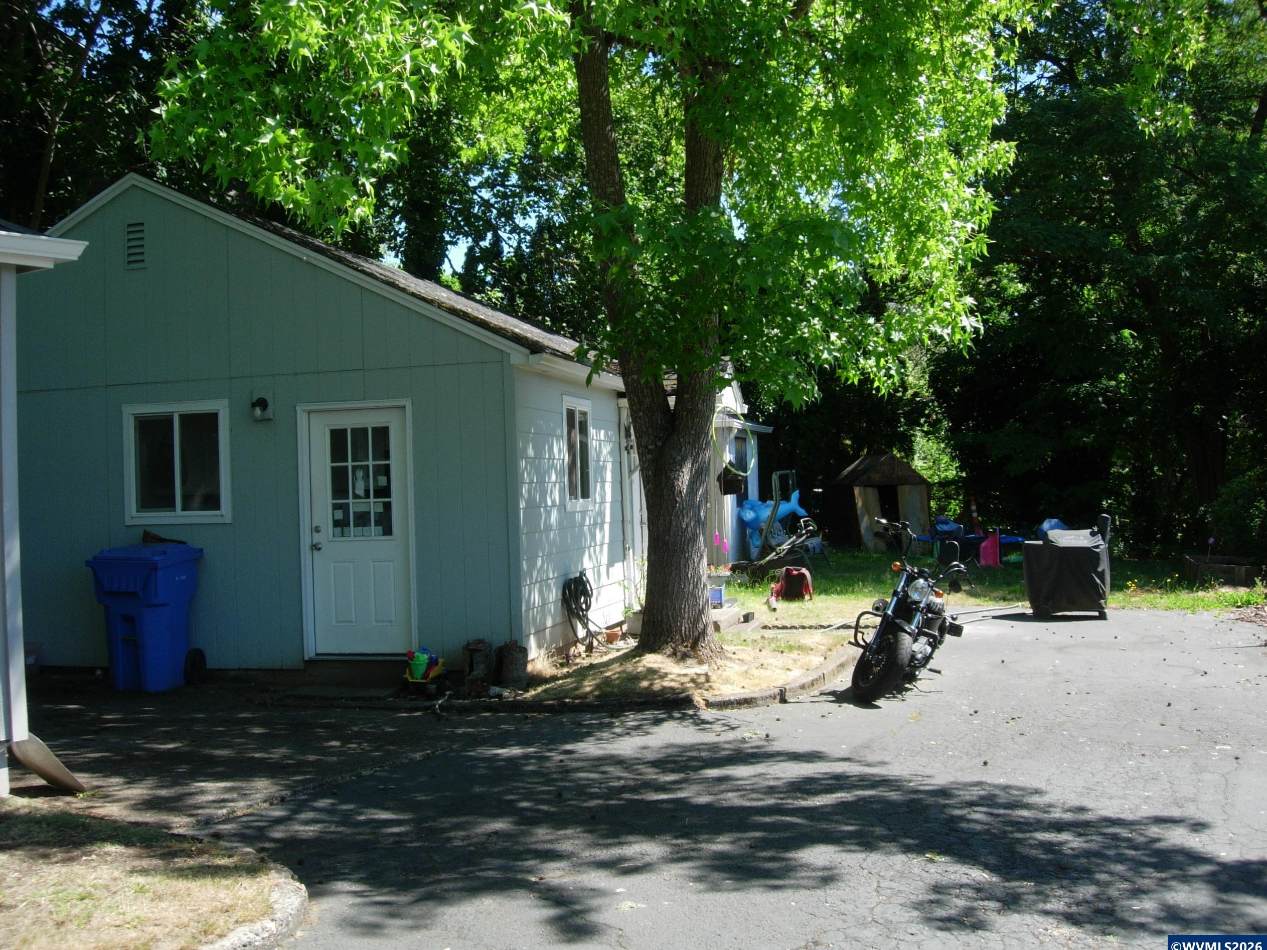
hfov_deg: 47.9
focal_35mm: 39
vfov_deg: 36.8
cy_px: 472
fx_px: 1427
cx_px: 618
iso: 64
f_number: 2.8
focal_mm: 7.8
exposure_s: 1/575
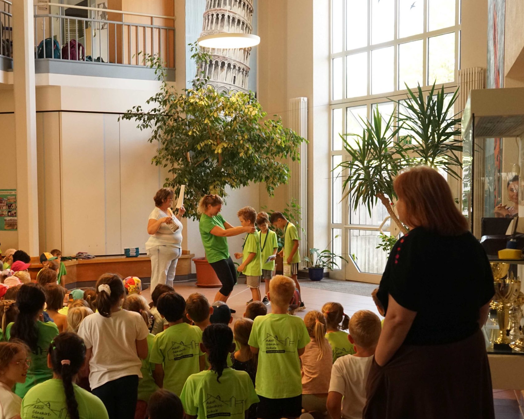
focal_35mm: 54
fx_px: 838
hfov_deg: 34.6
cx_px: 206
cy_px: 254
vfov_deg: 28.0
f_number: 6.3
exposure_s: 1/125
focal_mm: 38
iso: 2500
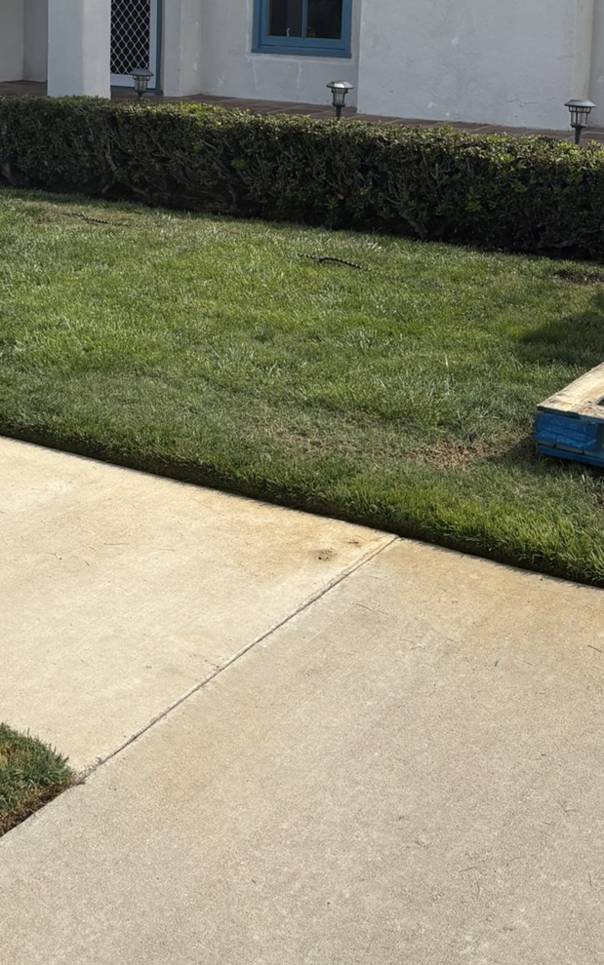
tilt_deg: -3.3
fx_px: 1501
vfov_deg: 33.7
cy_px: 92
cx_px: 175
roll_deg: -1.4
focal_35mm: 57
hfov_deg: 22.6
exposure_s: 1/2747
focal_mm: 5.96
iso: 50
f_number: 1.6
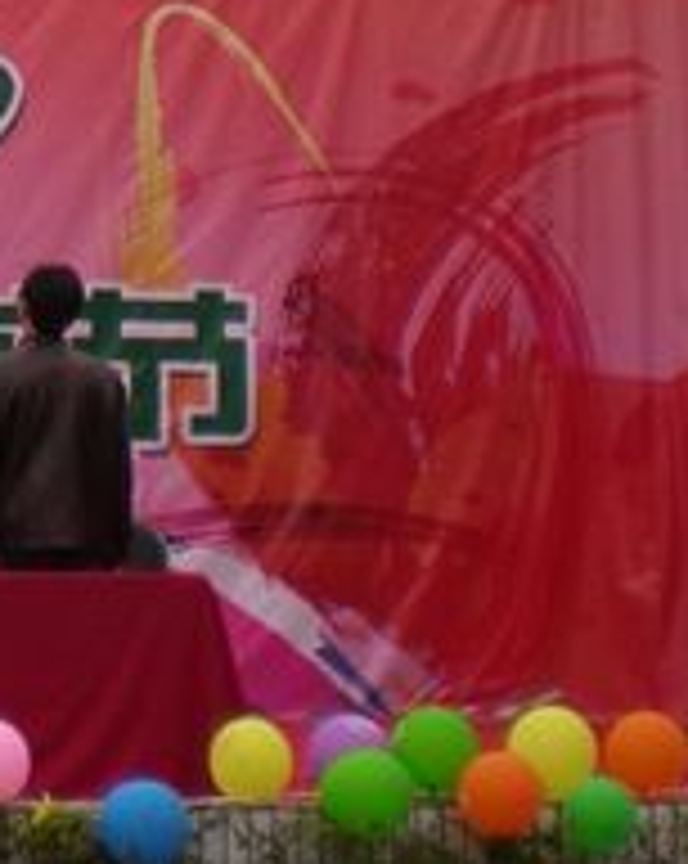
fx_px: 3291
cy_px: -128
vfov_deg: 14.5
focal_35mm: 129
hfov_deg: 11.5
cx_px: -337
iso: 82
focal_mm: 6.3
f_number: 3.1
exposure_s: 1/76.5
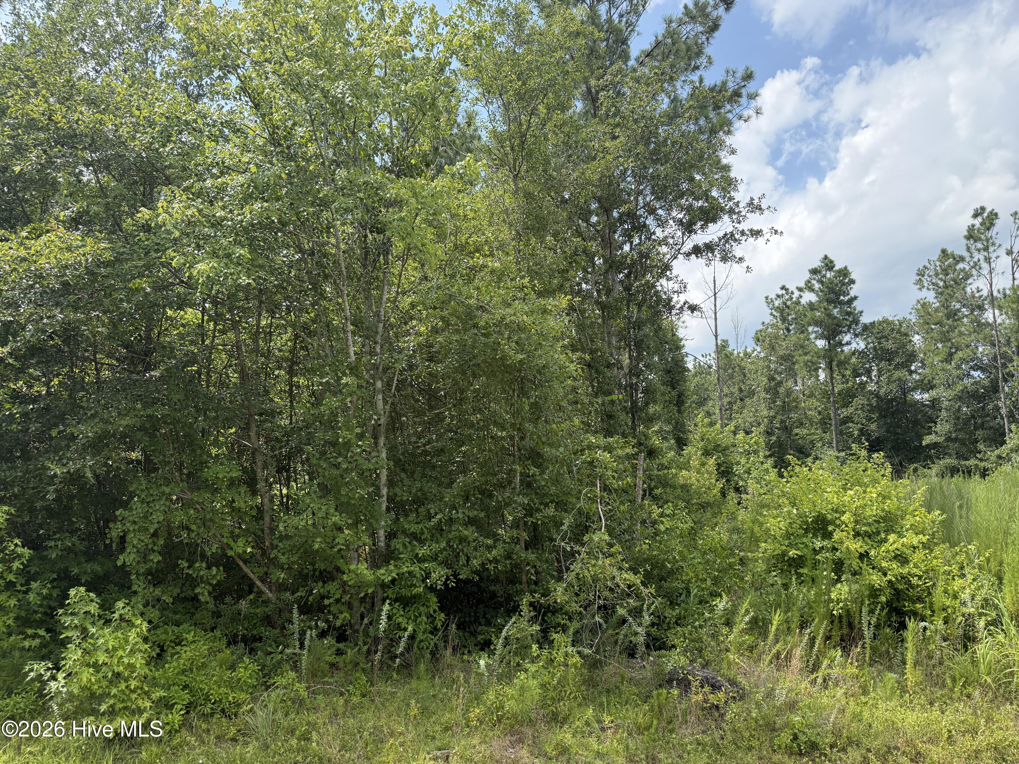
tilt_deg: +7.6
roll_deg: +3.0
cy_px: 382
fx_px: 706
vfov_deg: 56.8
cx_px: 510
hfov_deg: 71.6
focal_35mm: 24
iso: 100
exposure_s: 1/2801
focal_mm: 6.76
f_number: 1.78
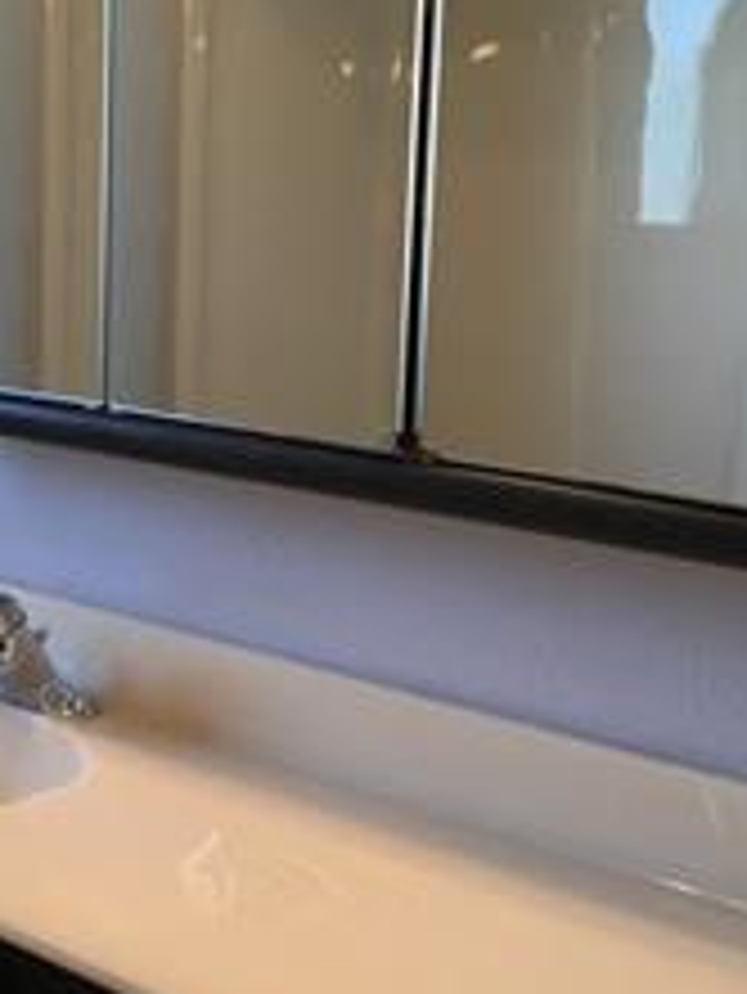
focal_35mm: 63
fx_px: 1811
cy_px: 463
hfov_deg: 22.8
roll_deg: +0.2
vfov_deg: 30.7
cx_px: 86
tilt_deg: -11.8
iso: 100
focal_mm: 4.15
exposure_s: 1/33
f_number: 2.2
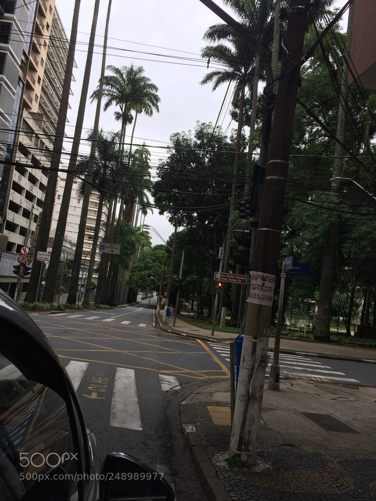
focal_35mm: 29
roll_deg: -5.3
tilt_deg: +1.2
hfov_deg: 48.2
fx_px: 420
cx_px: 188
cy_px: 250
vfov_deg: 61.7
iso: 32
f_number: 2.2
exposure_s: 1/451
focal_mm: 4.15
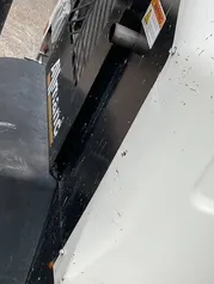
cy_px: 261
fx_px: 658
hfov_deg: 17.9
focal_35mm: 80
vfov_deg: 23.7
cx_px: 227
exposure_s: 1/785
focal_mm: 4.2
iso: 50
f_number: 1.6
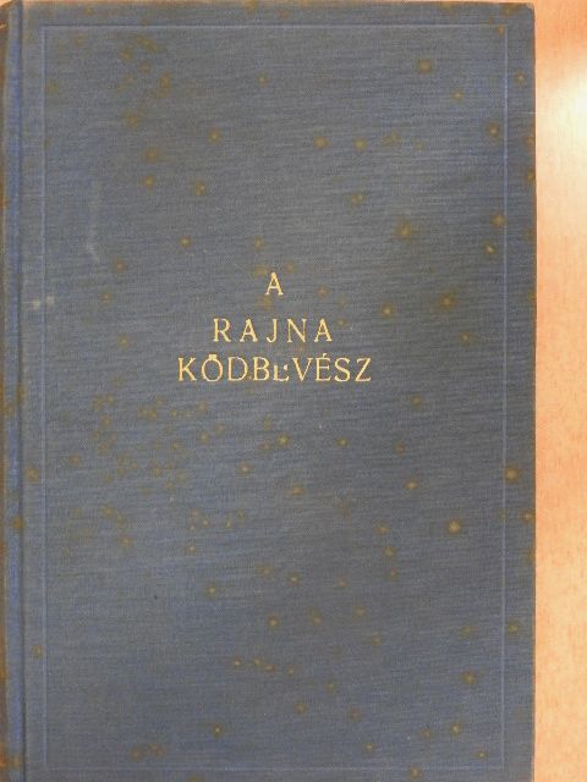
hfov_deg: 24.4
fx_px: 1357
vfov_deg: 32.2
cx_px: 294
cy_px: 391
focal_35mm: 60
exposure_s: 1/8
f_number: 4.2
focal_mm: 10.7
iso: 800
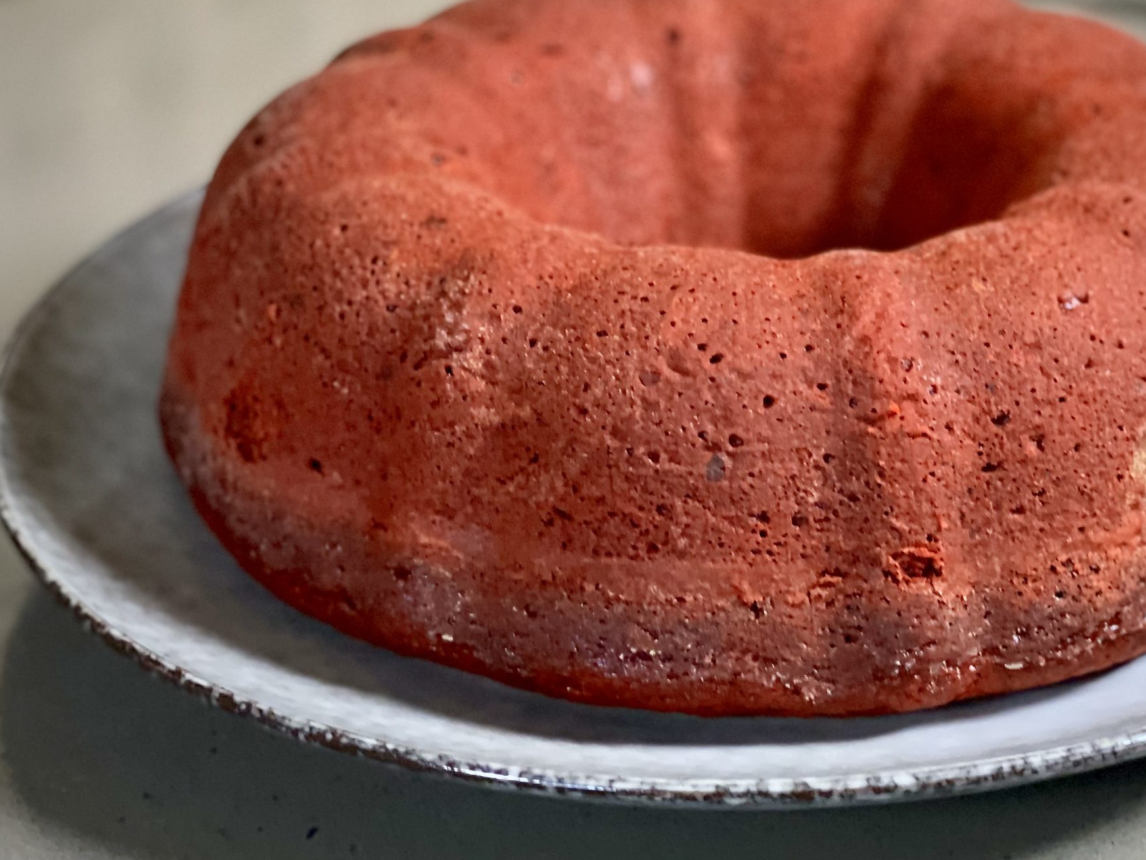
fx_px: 3741
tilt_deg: -26.4
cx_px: 771
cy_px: 342
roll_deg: -1.4
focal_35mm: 113
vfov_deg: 13.1
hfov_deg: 17.4
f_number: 2.8
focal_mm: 9
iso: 400
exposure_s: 1/15
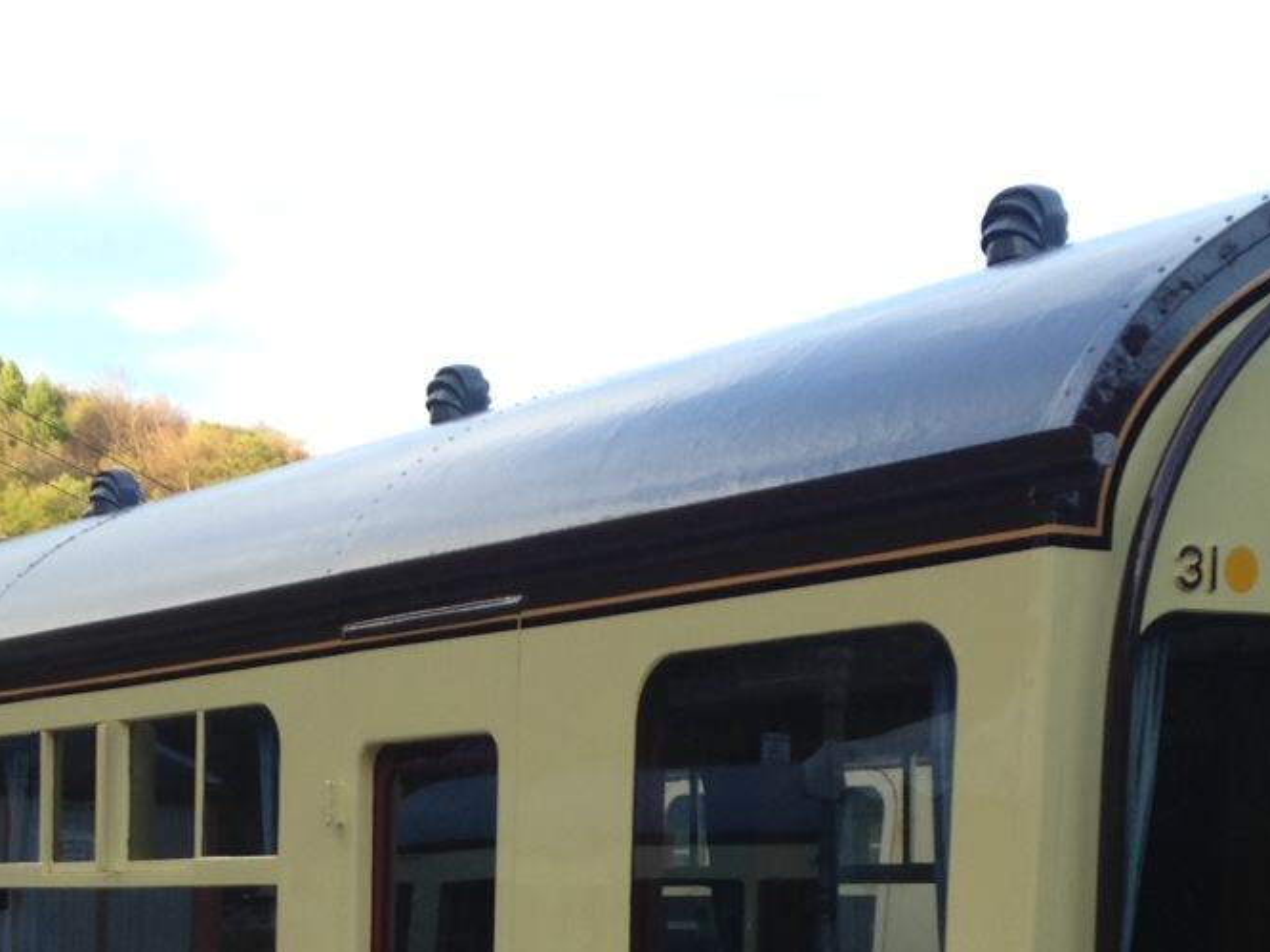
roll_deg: +0.1
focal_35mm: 81
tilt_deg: -4.2
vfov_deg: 17.4
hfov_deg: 24.0
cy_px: 1124
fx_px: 2972
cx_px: 393
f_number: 2.4
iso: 50
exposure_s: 1/180
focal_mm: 4.12
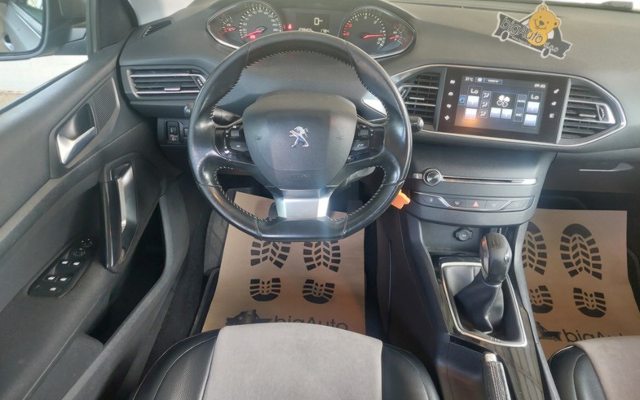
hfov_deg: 68.4
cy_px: 206
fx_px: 471
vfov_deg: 46.0
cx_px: 316
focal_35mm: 27
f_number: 1.8
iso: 320
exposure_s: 1/60
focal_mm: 5.23
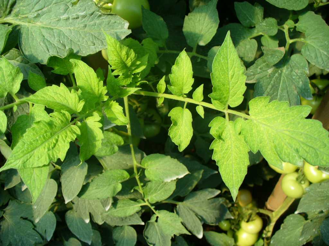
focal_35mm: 37
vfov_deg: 38.7
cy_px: 123
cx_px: 164
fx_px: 352
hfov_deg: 50.1
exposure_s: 1/320
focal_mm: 6.1
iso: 80
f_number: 2.8
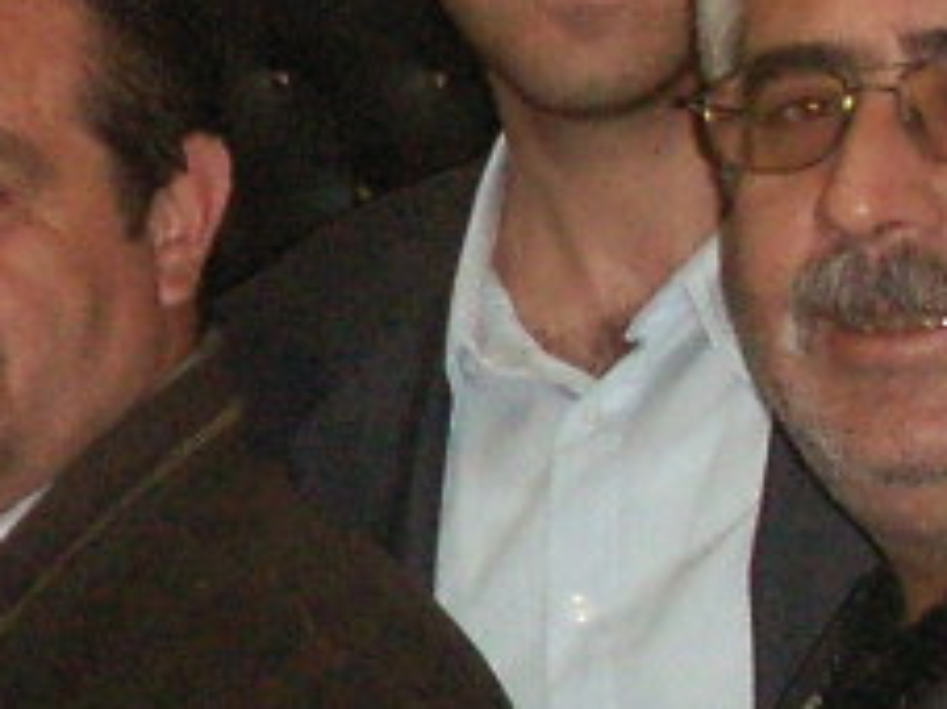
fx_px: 7136
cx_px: -280
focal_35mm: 261
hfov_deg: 7.5
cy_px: 488
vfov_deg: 5.7
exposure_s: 1/40
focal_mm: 7.7
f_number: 3.5
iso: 160
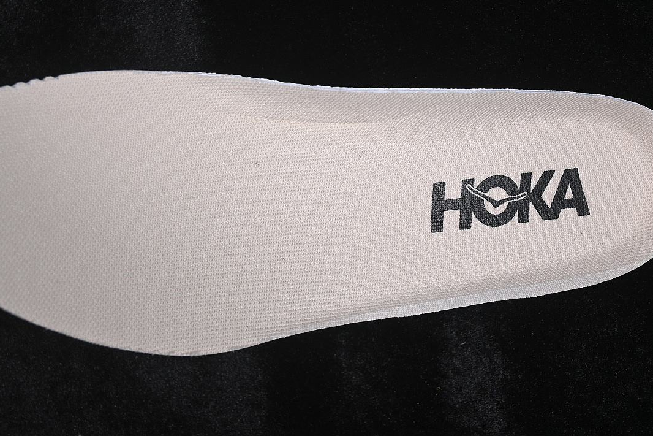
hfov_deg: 26.6
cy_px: 216
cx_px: 326
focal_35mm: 76
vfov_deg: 18.0
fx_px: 1379
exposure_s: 1/80
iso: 160
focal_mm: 50
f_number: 7.1
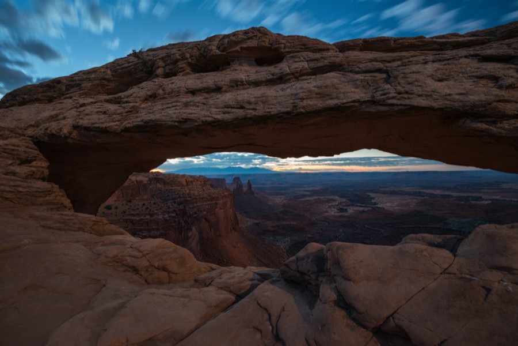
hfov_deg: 104.3
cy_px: 173
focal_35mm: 14
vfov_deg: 81.2
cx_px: 259
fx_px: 201
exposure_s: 30
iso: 800
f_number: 5.6
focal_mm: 14
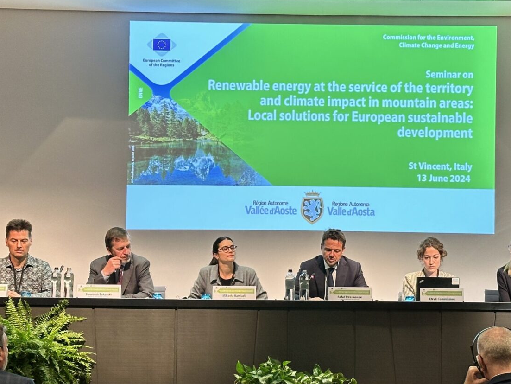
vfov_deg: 17.0
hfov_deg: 22.5
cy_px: 224
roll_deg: -0.1
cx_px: 306
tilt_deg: +1.5
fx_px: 1285
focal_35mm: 87
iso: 100
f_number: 1.78
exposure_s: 1/60
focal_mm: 6.86
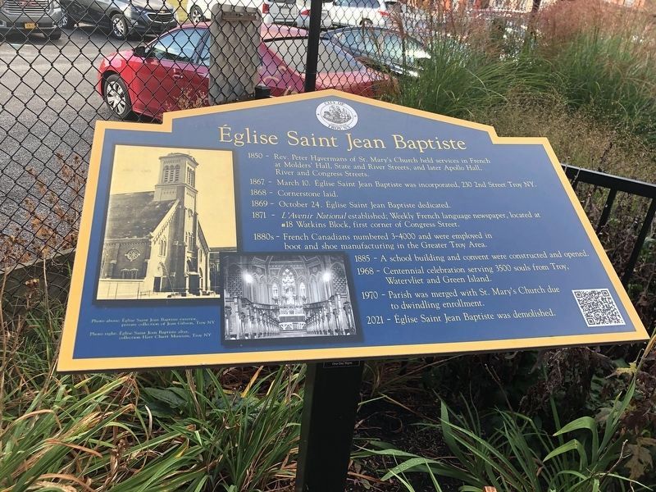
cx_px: 328
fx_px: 531
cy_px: 246
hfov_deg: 63.4
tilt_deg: -25.8
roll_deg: -4.8
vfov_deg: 49.7
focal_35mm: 28
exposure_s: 1/320
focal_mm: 4
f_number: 1.8
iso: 20
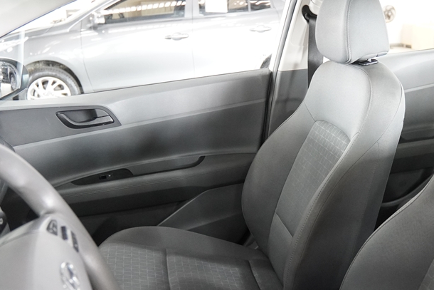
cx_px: 329
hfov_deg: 44.0
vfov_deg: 31.2
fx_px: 517
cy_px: 174
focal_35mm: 43
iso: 2500
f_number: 2.8
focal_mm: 17
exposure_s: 1/30
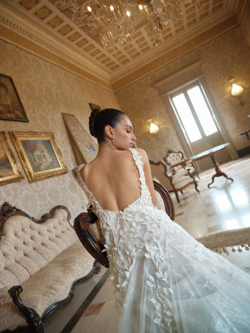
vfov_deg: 69.4
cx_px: 125
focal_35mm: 25
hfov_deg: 54.9
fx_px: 241
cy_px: 166
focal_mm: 32
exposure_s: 1/125
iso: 2500
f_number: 4
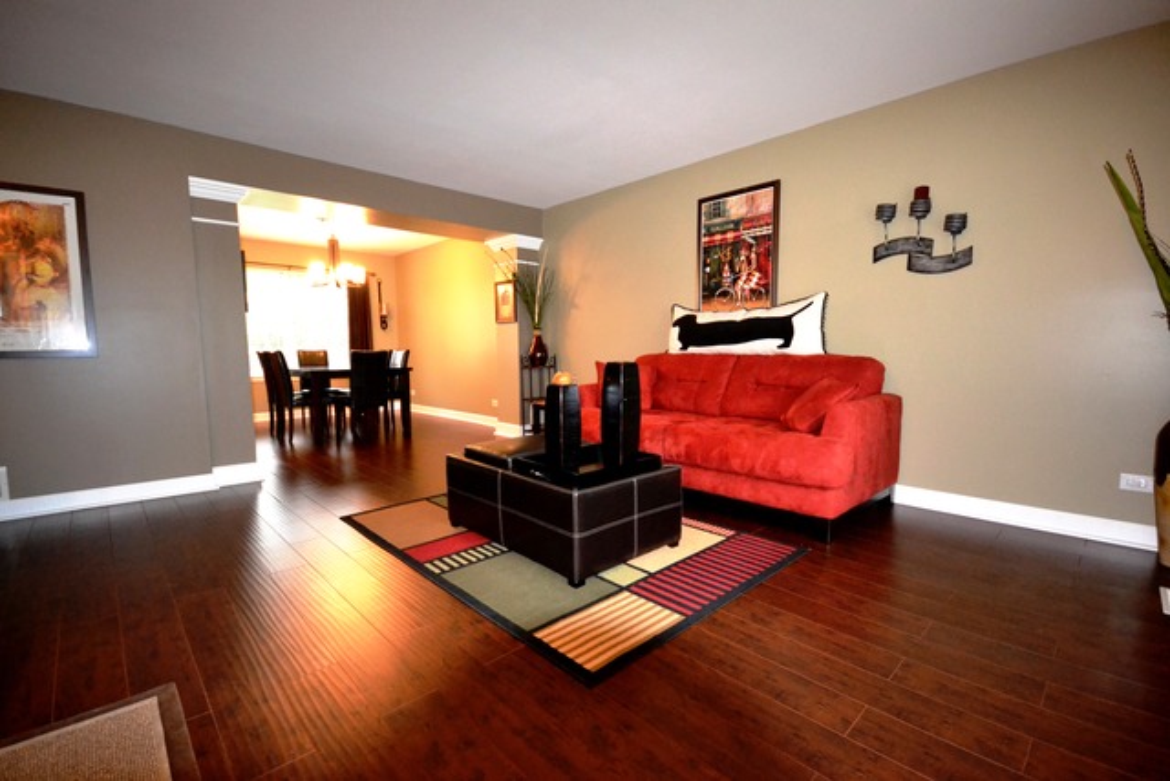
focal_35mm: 15
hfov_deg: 100.4
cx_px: 585
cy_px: 390
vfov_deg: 77.4
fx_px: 488
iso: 3200
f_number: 4
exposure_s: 1/60
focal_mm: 10
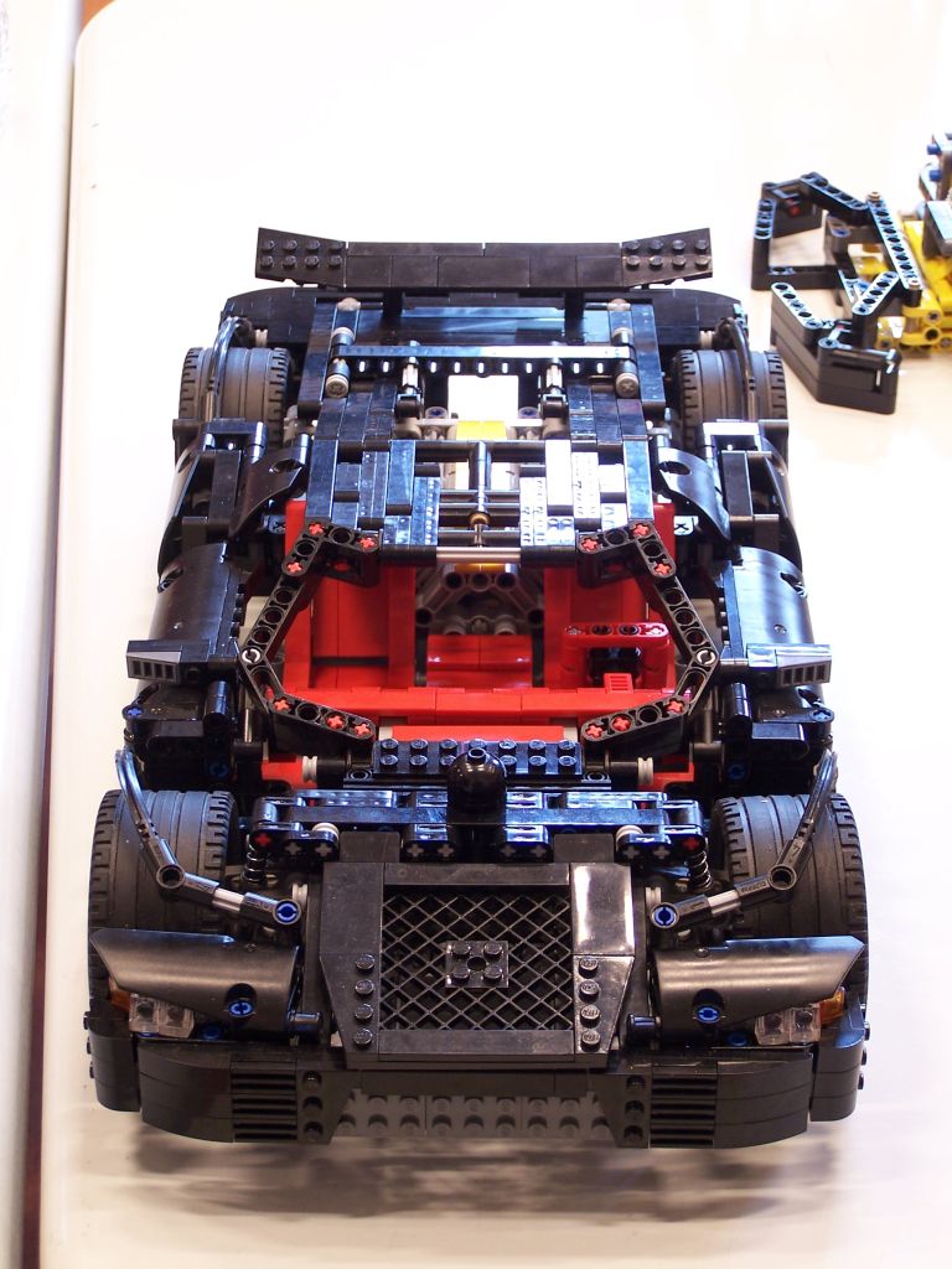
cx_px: 476
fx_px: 2750
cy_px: 634
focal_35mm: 75
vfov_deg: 26.0
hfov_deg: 19.6
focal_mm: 12.4
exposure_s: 1/3
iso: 80
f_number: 3.2
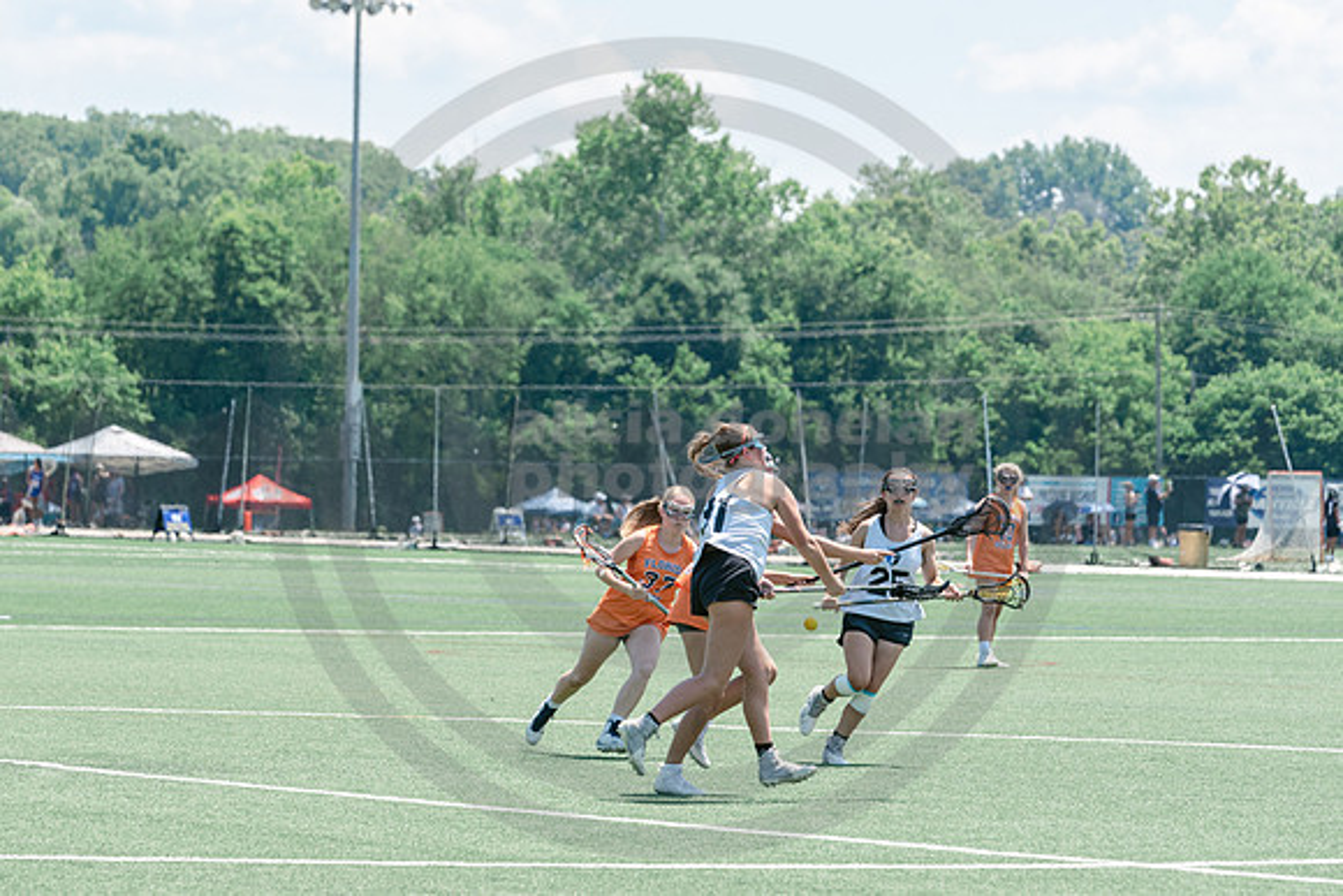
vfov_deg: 6.2
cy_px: 323
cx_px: 629
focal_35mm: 220
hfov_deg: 9.3
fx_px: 8221
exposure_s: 1/2000
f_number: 5.6
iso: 400
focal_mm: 165
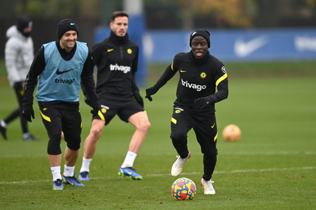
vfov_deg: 3.4
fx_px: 3511
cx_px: 158
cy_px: 105
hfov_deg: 5.2
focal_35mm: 400
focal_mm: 400
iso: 1600
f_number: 2.8
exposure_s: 1/1600
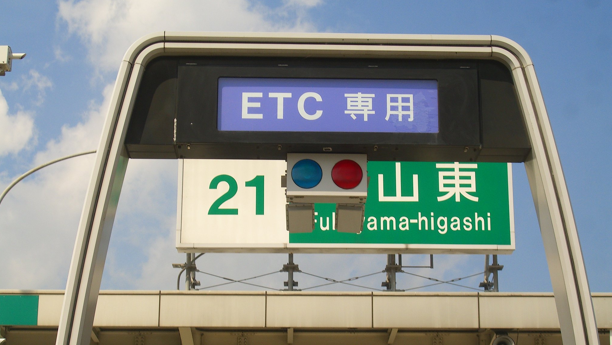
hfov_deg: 24.2
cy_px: 195
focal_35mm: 88
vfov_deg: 13.7
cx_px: 306
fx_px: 1428
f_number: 6
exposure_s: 1/250
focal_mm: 16.6
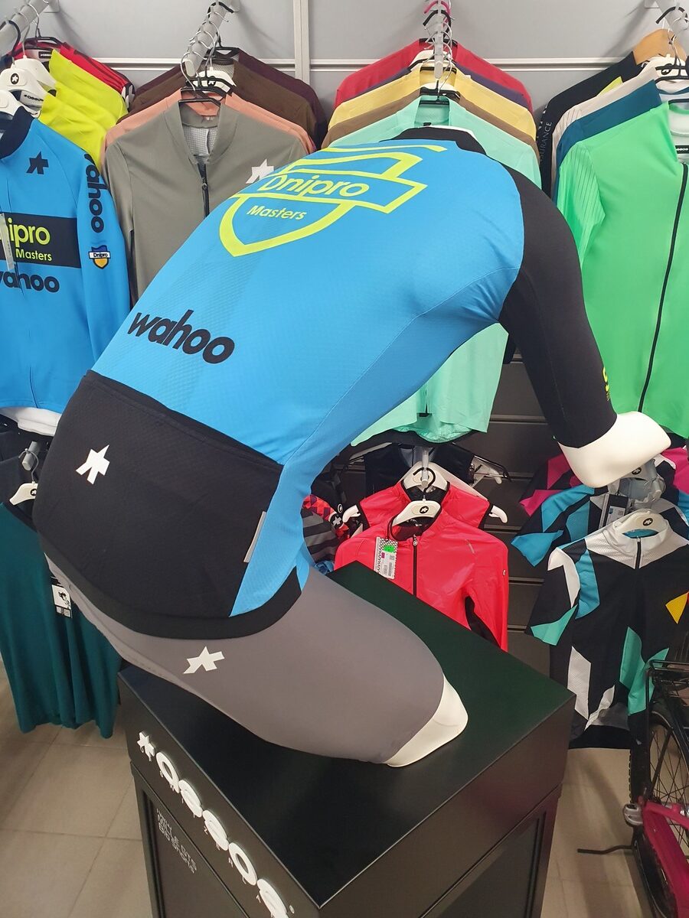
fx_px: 690
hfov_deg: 53.1
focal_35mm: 26
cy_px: 459
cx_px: 344
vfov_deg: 67.3
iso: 400
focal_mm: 4.32
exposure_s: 1/50
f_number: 2.4
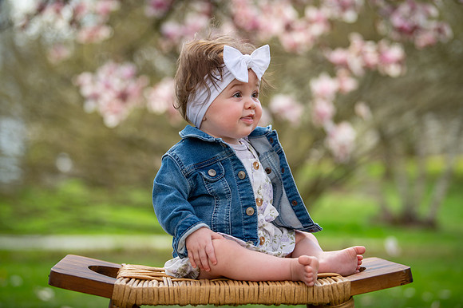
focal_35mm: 86
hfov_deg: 23.7
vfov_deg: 15.9
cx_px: 232
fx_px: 1105
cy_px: 154
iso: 320
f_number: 2.8
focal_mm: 86
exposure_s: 1/1250
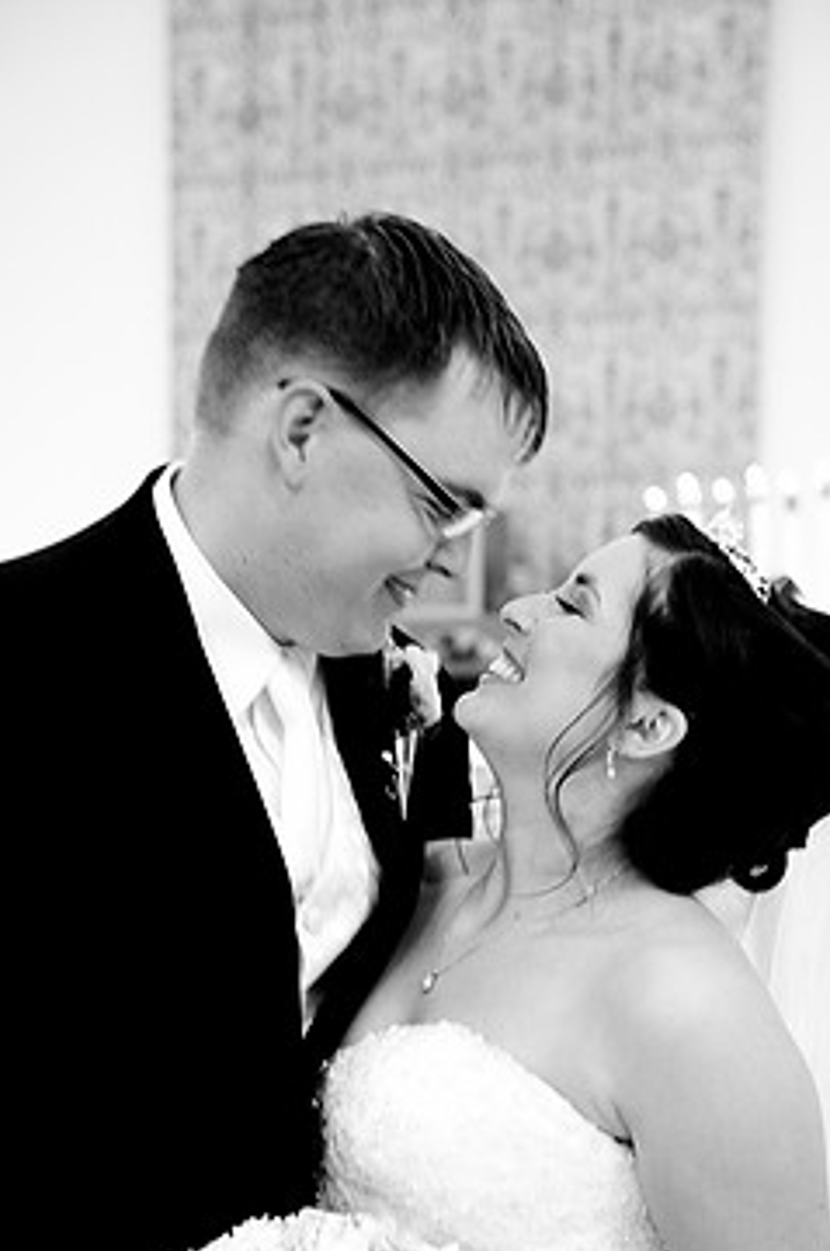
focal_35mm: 60
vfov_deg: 33.3
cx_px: 415
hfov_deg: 22.6
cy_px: 771
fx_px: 2081
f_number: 4
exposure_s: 1/60
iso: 1600
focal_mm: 48
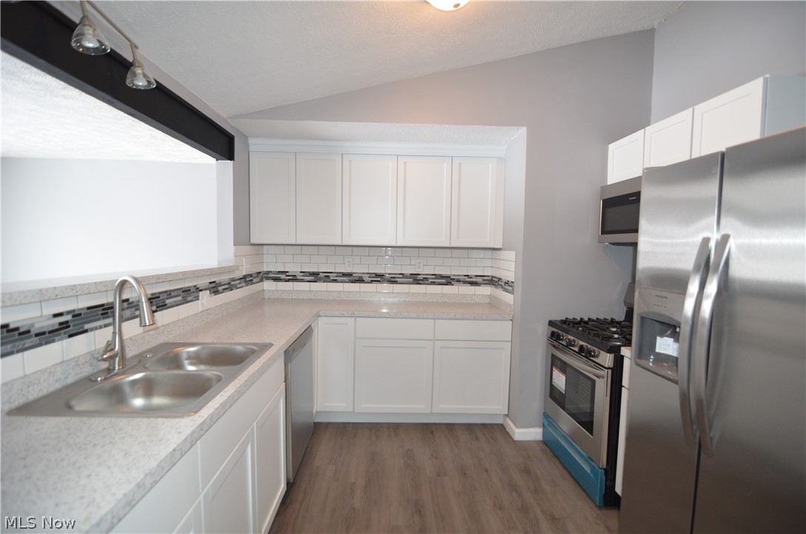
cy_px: 267
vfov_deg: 71.8
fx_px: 369
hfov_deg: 95.1
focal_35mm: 16
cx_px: 403
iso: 720
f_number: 2.8
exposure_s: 1/60
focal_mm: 11
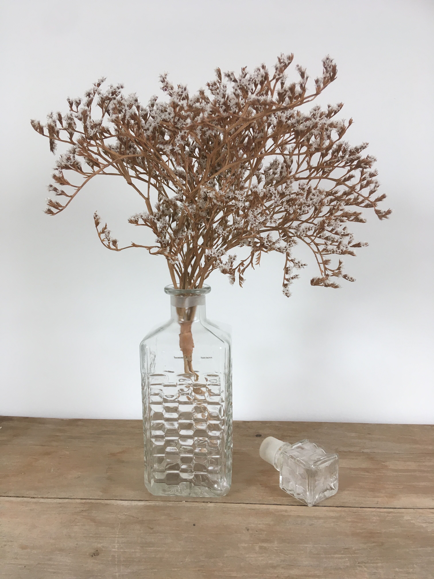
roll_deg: -0.2
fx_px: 485
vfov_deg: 61.7
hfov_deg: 48.2
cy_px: 290
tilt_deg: -8.2
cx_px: 217
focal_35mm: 29
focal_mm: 4.15
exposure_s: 1/33
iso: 25
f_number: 2.2
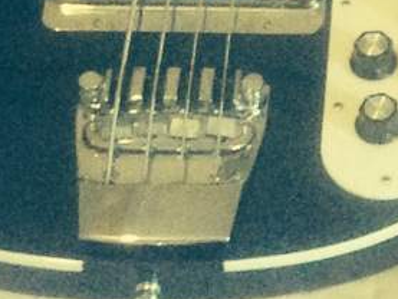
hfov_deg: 8.0
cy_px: -338
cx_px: 562
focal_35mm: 244
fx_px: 2807
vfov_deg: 5.9
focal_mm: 4.12
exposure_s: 1/20
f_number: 2.4
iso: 320
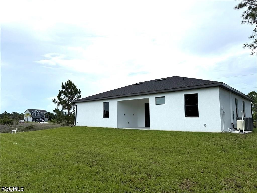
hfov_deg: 71.6
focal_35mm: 24
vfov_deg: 56.8
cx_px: 128
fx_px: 178
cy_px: 96
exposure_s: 1/9091
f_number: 1.78
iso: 80
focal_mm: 6.76
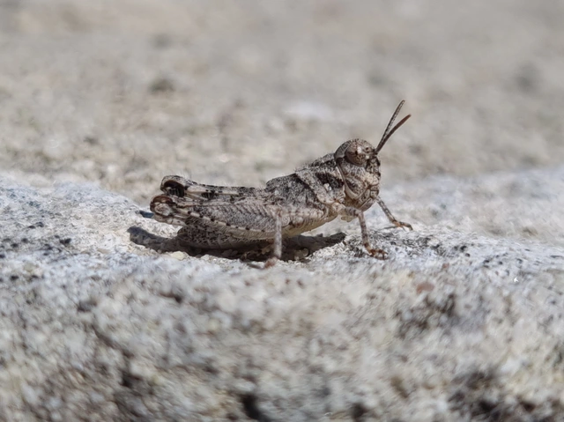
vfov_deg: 53.0
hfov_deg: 67.3
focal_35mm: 26
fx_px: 423
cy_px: 211
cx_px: 282
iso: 50
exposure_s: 1/10000
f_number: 1.8
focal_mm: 5.4
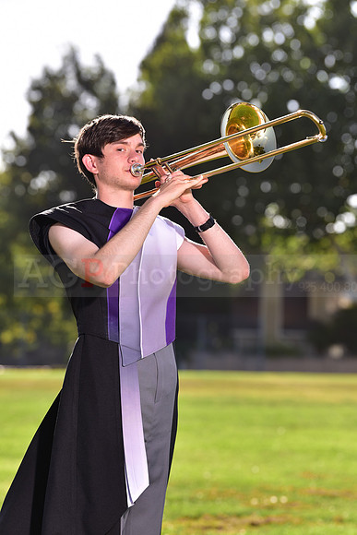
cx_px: 178
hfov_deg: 8.3
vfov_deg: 12.4
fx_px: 2453
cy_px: 268
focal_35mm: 165
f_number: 5
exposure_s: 1/250
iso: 80
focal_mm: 165
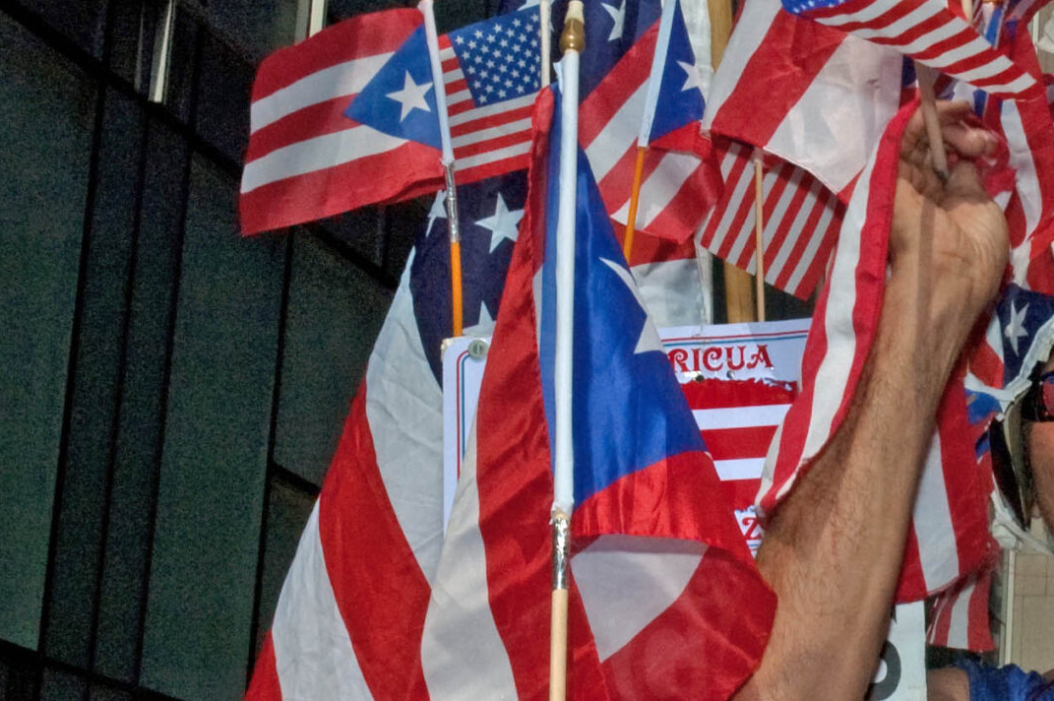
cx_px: 1161
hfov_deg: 17.8
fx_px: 3253
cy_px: 456
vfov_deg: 12.3
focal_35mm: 111
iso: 320
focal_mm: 31
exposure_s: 1/500
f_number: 20
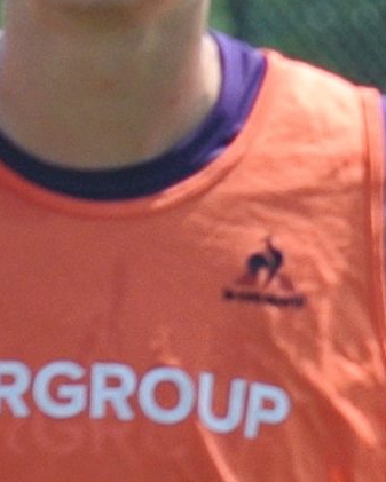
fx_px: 28721
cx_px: -552
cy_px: 766
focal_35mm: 2012
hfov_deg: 0.8
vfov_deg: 1.0
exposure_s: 1/320
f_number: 5
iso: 100
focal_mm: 86.5
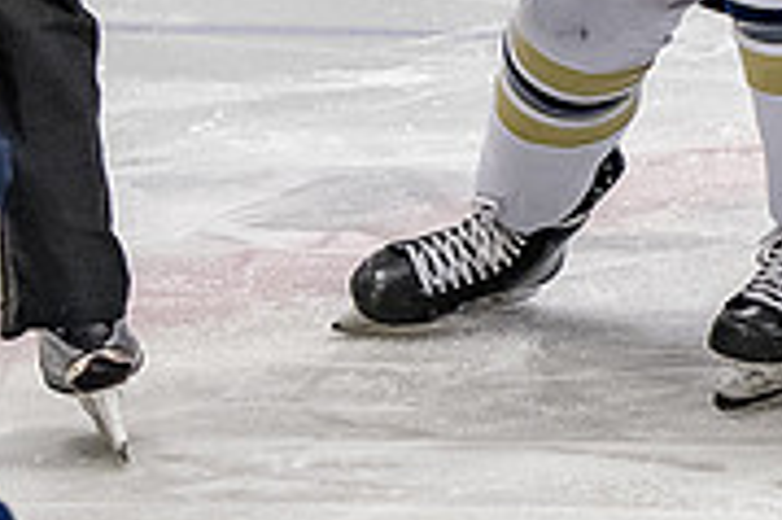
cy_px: -97
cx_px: 783
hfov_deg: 2.8
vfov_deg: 1.9
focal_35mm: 734
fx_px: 15929
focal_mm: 102
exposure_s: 1/800
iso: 1600
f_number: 3.2
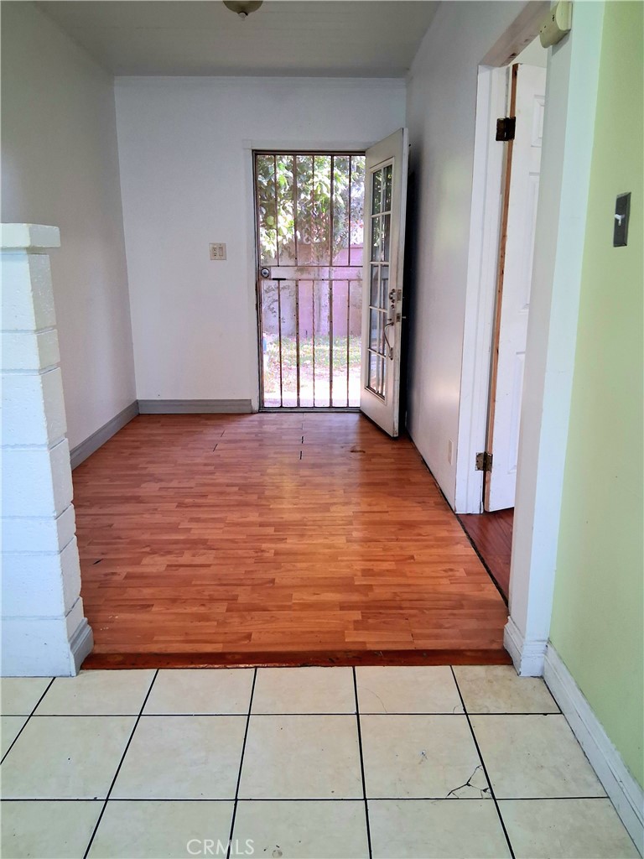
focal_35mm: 26
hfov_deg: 53.1
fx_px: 645
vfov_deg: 67.3
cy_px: 430
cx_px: 322
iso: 500
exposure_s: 1/60.2
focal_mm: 3.98
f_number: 1.8
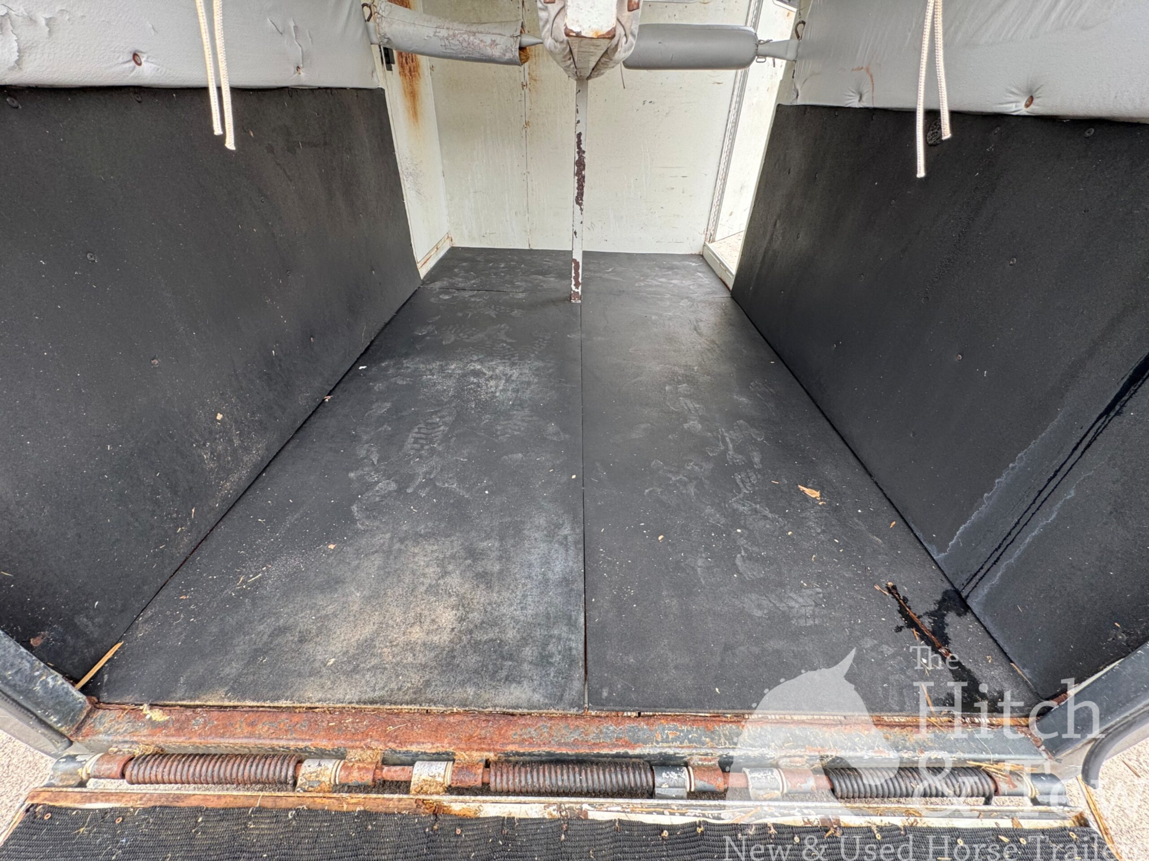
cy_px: 430
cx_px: 574
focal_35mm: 14
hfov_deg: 102.1
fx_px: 465
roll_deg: -2.1
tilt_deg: -35.6
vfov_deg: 85.7
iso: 40
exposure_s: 1/99
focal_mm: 2.22
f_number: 2.2
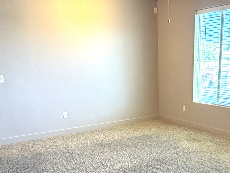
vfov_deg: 33.2
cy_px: 158
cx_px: 168
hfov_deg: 44.5
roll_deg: +0.6
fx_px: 272
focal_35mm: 41
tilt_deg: -18.4
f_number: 2.2
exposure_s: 1/60
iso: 200
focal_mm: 2.22
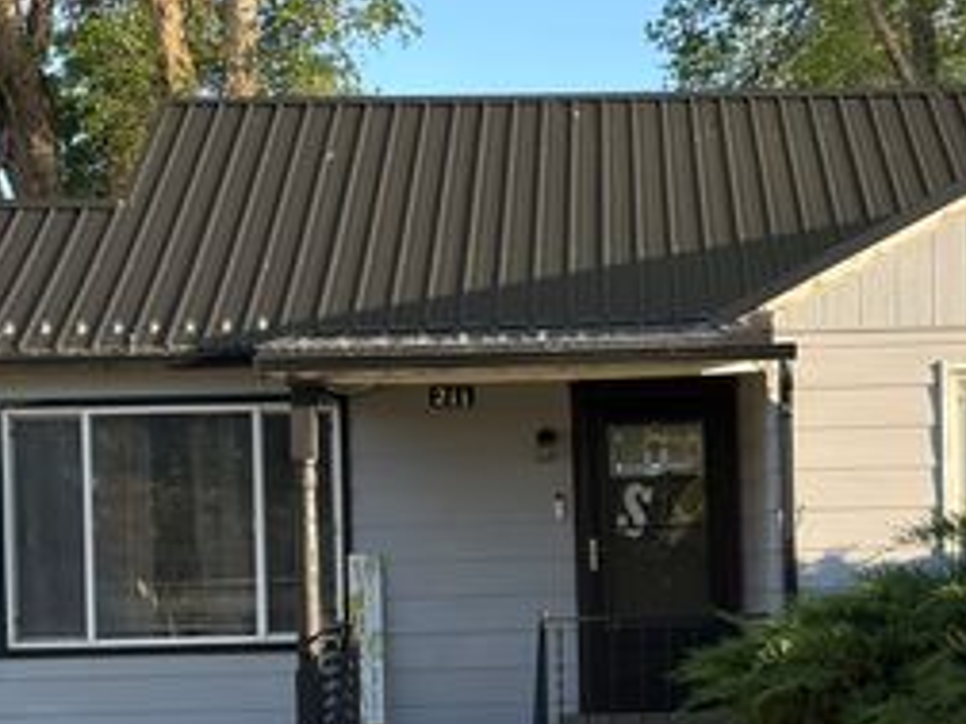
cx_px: 617
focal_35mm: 103
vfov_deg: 14.2
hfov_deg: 19.0
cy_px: 645
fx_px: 2874
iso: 32
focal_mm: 5.96
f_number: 1.6
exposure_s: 1/544
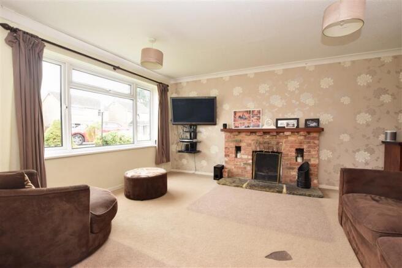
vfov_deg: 77.3
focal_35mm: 15
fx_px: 167
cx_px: 201
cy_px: 134
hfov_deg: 100.4
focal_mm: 10
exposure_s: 1/25
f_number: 11
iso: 400
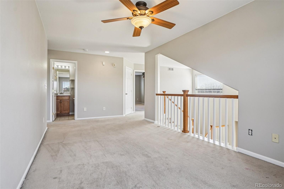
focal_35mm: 18
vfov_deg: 67.4
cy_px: 94
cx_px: 142
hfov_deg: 90.0
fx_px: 142
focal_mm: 12
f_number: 8
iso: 320
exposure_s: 1/30
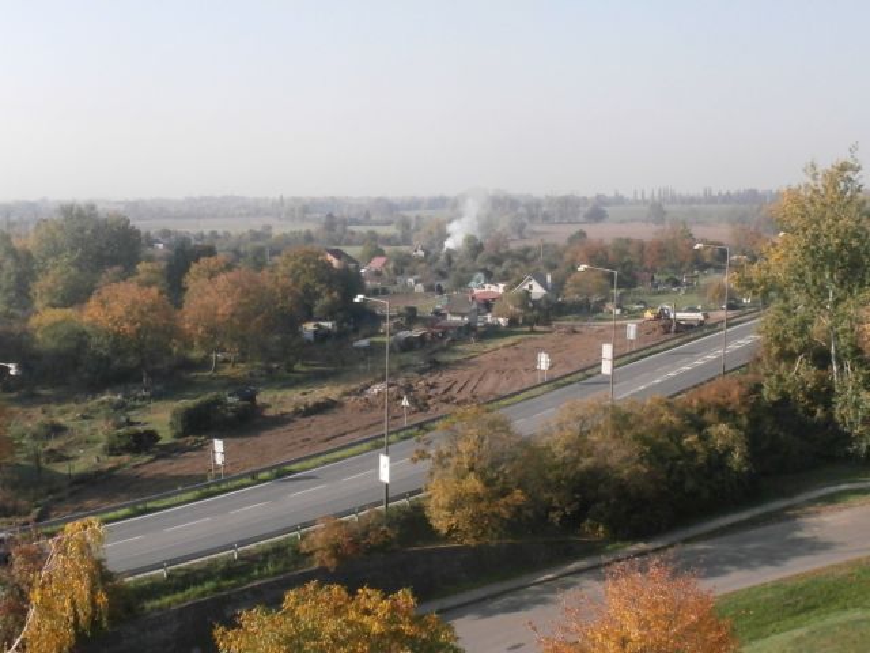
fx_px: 1181
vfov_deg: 30.9
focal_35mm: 47
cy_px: 326
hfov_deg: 40.4
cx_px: 435
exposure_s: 1/400
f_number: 11
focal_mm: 8.29
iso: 800
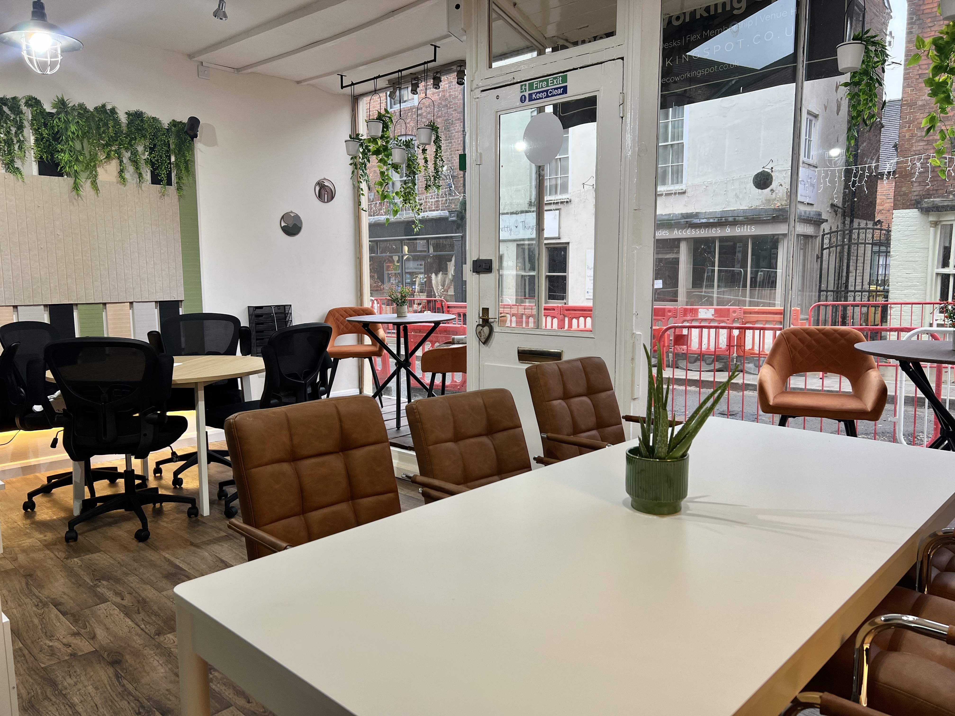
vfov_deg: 53.1
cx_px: 478
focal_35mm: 26
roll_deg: +0.6
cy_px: 358
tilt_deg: -7.1
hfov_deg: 67.3
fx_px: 717
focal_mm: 5.7
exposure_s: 1/50
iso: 80
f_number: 1.5
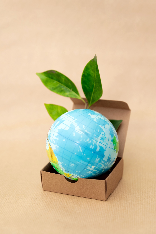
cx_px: 78
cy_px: 117
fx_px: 455
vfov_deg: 28.8
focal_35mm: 70
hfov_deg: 19.5
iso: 400
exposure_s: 1/160
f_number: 3.5
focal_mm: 70
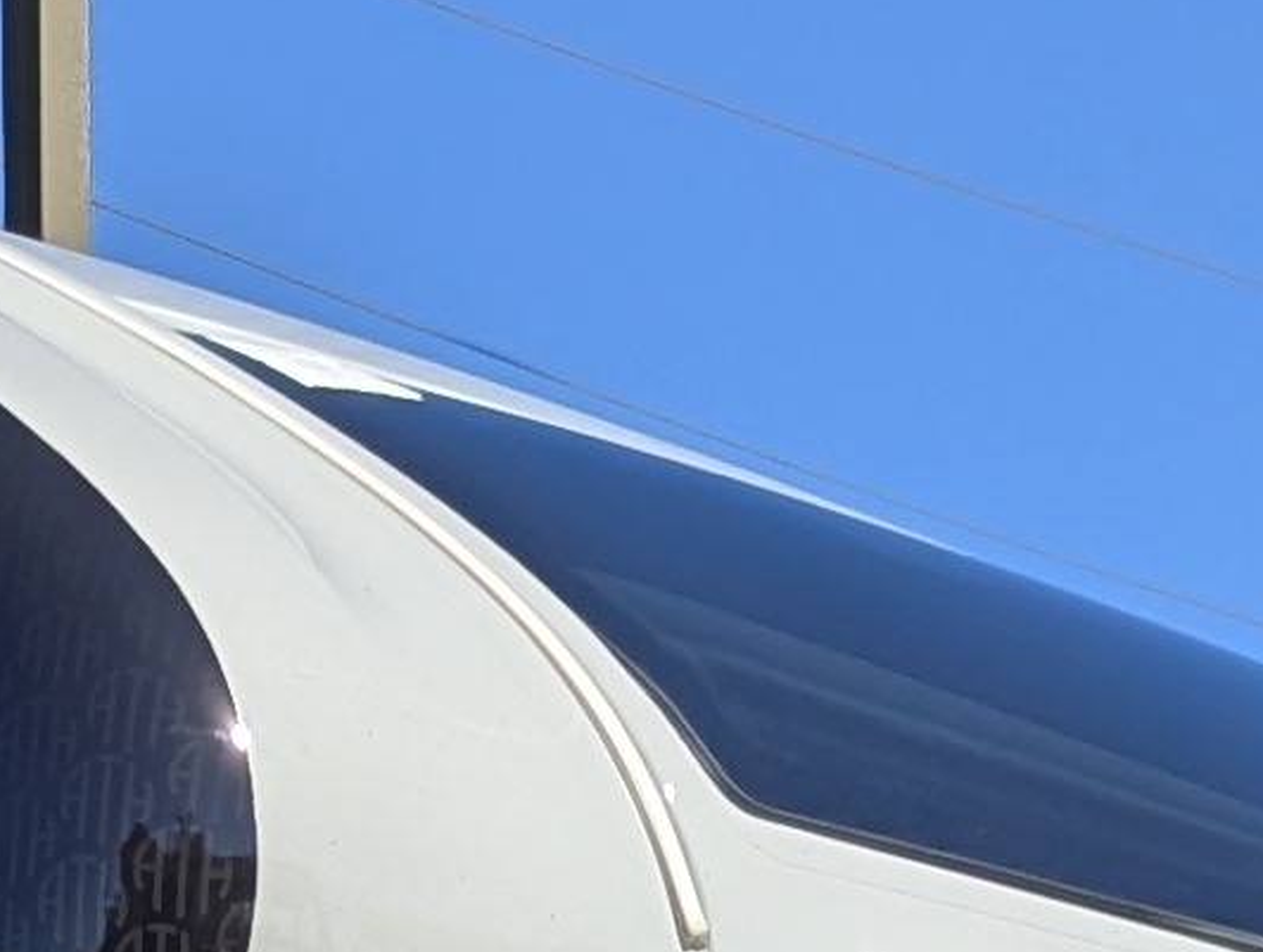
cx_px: 152
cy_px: 3136
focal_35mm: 184
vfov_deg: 7.0
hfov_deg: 10.7
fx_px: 6726
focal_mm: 6.81
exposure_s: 1/1919
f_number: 1.85
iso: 41
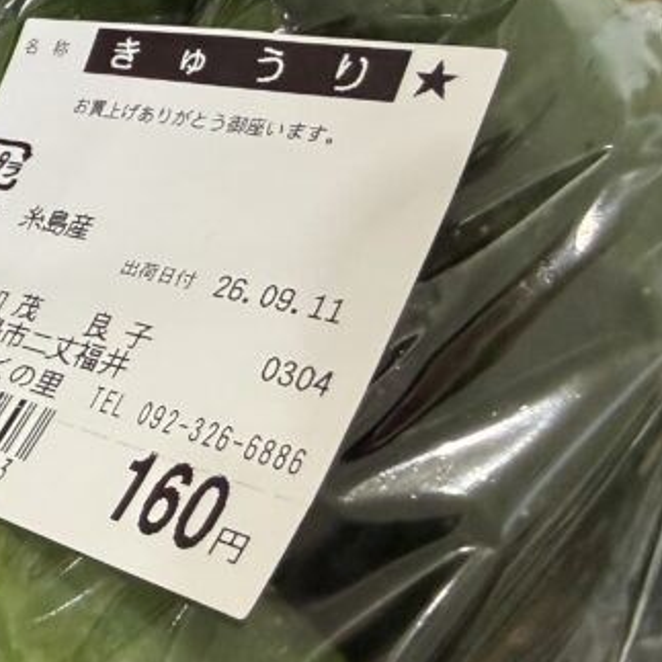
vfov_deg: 26.9
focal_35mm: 63
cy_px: 154
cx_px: -189
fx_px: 1363
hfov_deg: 24.1
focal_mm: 2.22
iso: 320
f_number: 2.2
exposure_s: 1/120
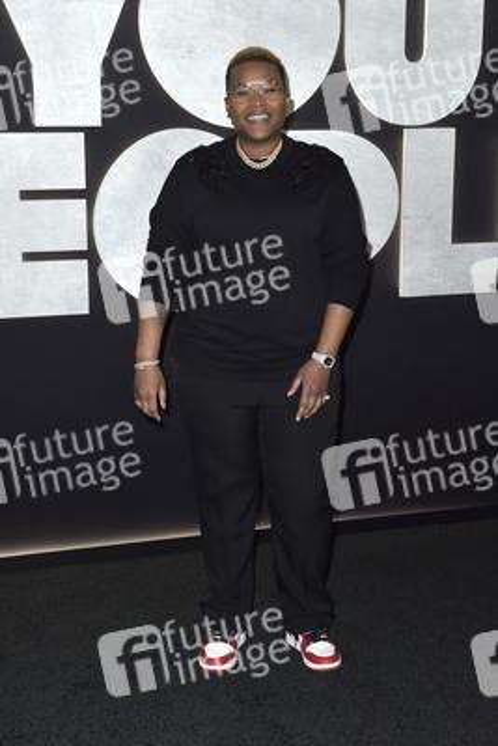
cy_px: 373
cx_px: 249
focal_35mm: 58
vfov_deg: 34.5
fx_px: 1202
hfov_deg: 23.4
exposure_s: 1/250
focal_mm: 58
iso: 500
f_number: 6.3
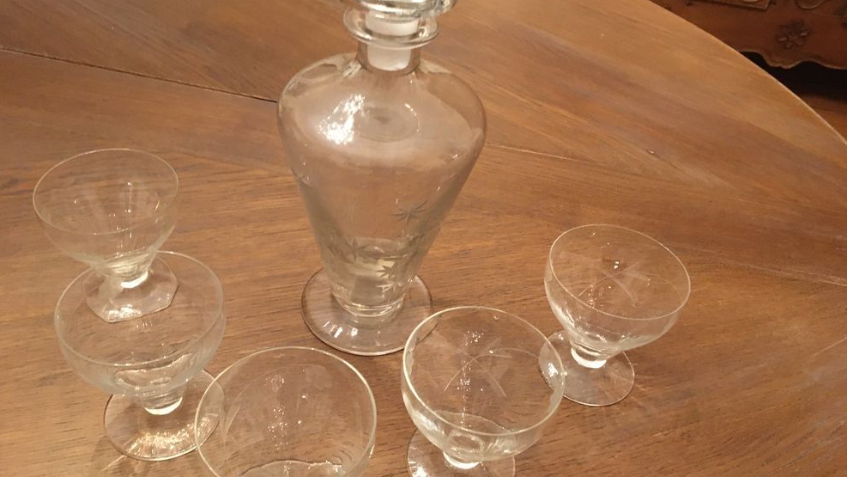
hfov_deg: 61.0
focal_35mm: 32
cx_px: 420
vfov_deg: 36.7
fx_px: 719
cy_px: 242
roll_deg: -10.2
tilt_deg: -41.4
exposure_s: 1/17
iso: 400
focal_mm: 4.15
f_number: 2.2
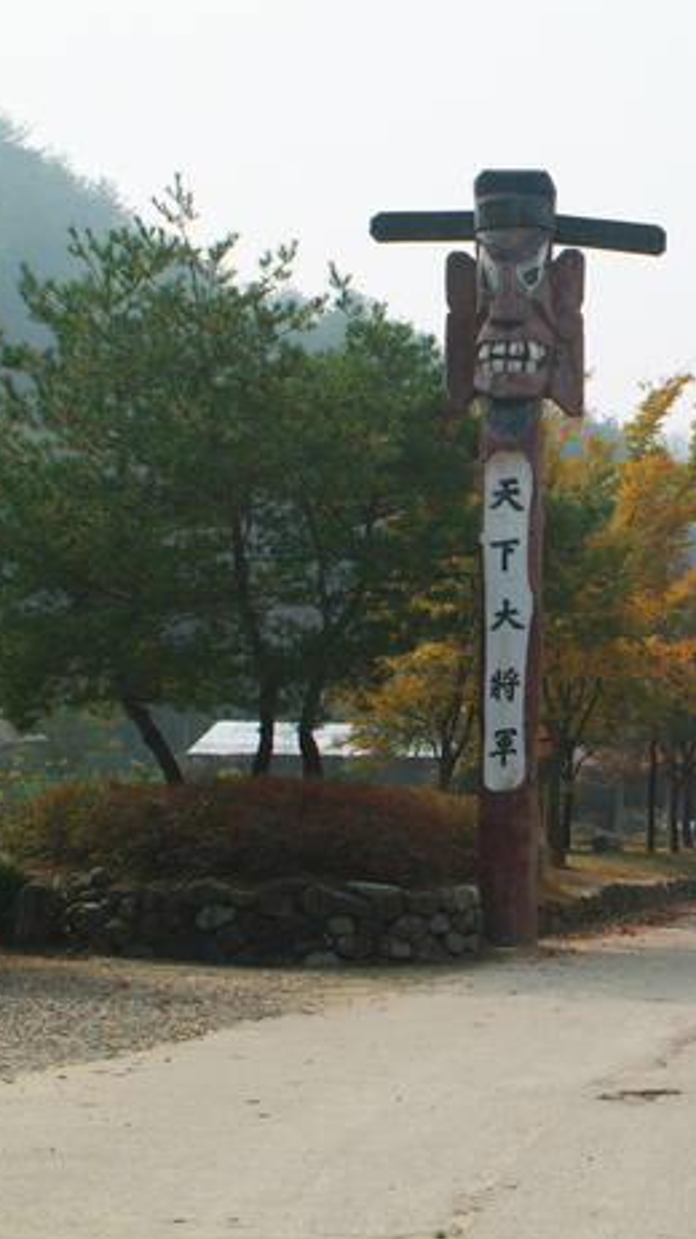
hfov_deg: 14.1
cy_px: 618
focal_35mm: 84
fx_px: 2759
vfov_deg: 25.3
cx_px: 767
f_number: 9.5
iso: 100
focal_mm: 35
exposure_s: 1/125
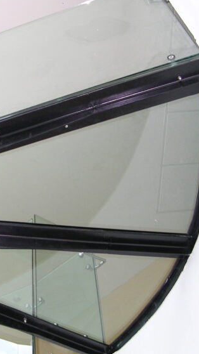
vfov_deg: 36.6
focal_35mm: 57
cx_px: 2
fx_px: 535
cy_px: 178
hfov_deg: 20.4
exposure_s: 1/33.3
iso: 50
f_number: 2.8
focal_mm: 5.8
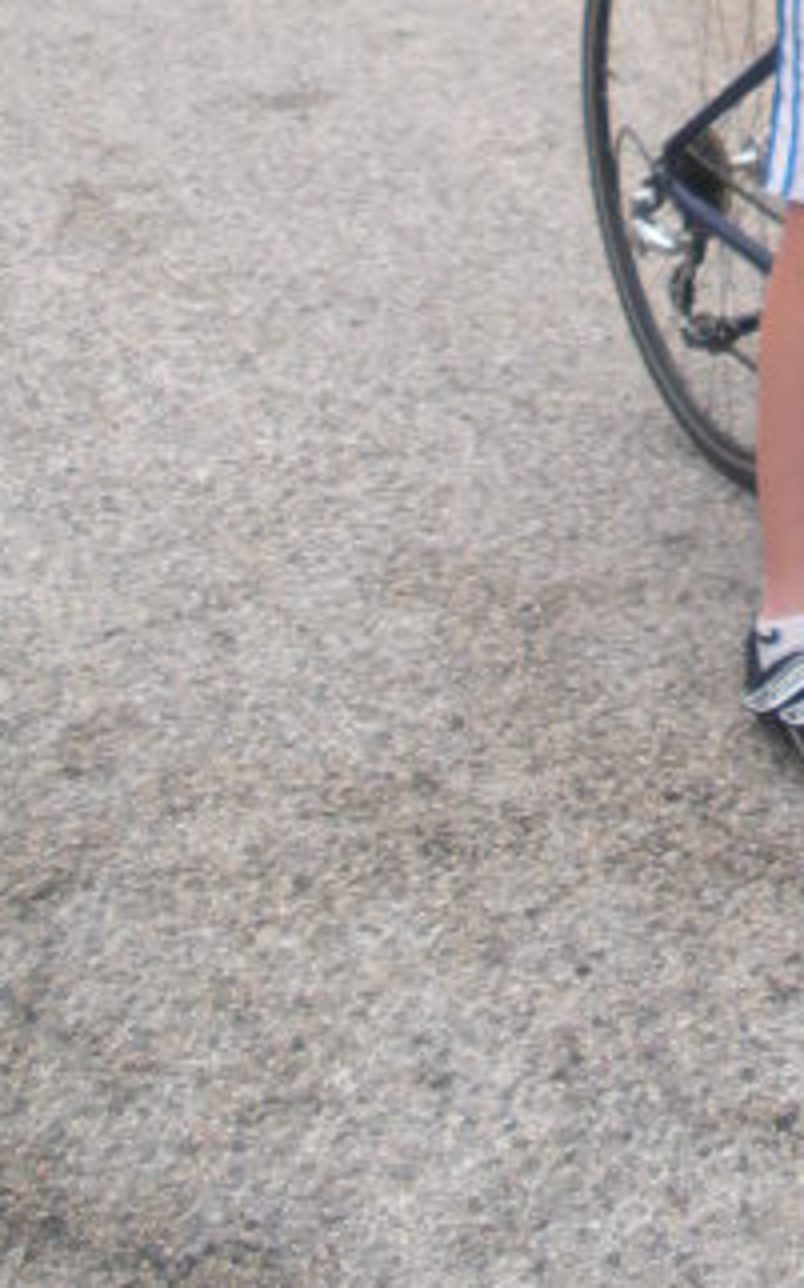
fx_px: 3544
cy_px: -314
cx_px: 1156
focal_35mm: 101
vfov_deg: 19.3
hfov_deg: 12.4
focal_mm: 6.3
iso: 64
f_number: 3.5
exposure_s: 1/301
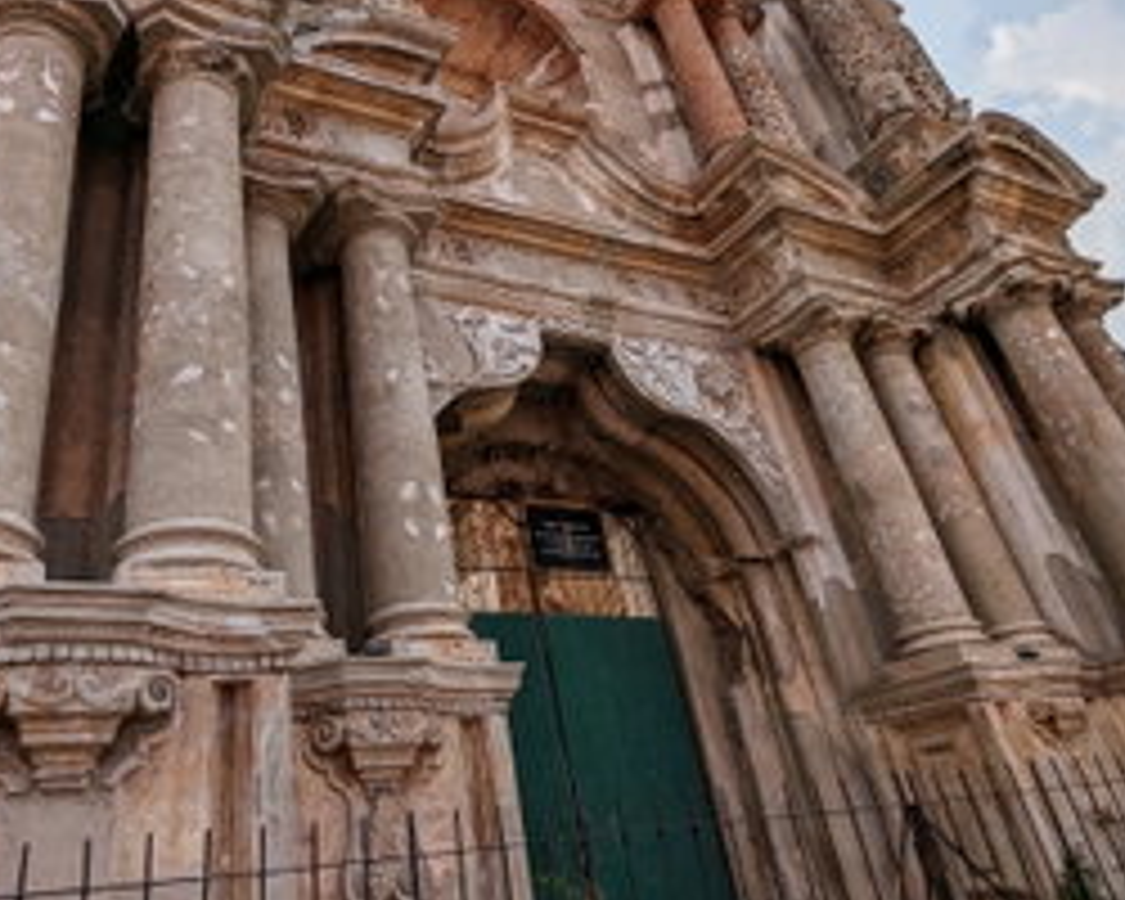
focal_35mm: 25
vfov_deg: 56.4
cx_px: 405
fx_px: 832
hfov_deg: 66.8
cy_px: 367
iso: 50
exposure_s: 1/3086
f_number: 2.2
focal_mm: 2.35
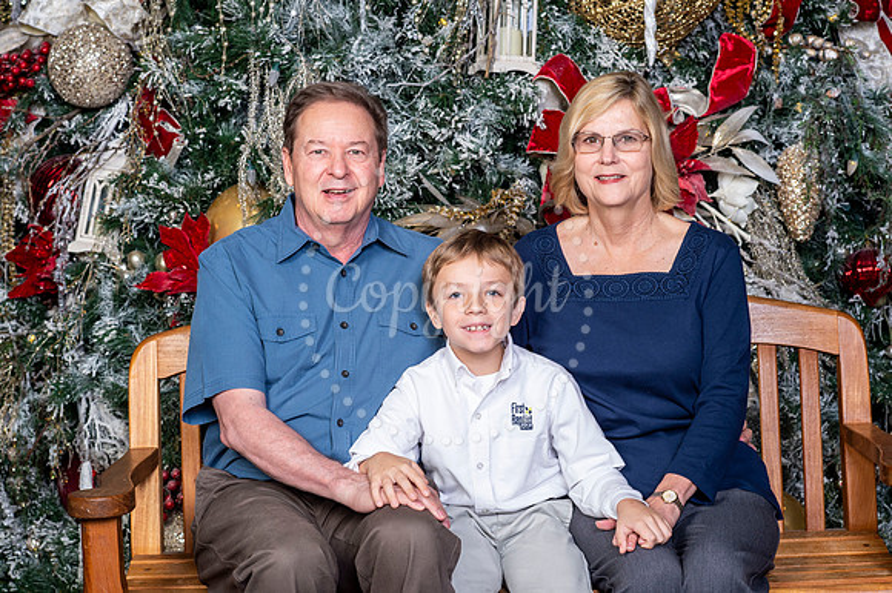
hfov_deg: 23.9
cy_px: 296
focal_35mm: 85
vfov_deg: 16.1
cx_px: 446
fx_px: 2105
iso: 400
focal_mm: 85
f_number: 8
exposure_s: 1/125
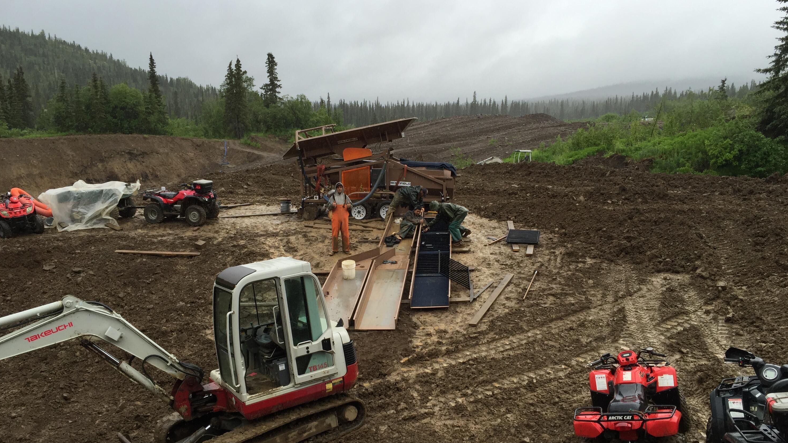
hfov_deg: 61.0
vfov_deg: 36.6
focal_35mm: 32
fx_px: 669
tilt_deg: -12.6
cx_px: 392
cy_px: 260
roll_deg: +1.4
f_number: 2.2
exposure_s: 1/659
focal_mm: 4.15
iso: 32
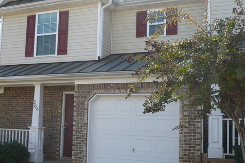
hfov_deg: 38.6
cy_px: 81
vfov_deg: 26.5
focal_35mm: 51
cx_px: 91
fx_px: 347
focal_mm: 5.8
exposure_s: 1/640
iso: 100
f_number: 2.8
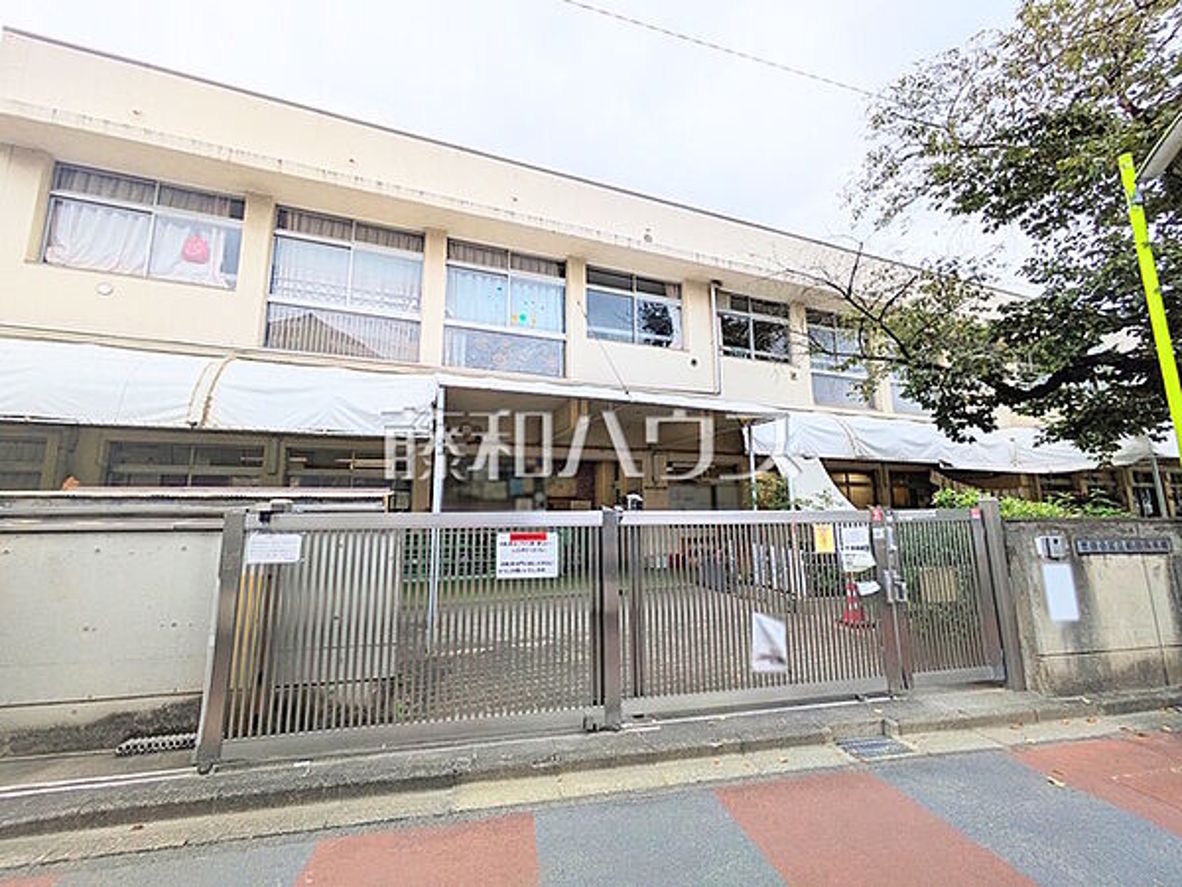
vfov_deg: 85.7
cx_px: 591
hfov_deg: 102.1
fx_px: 478
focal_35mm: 14
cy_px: 444
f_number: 2.2
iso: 52
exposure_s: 1/776
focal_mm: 1.83
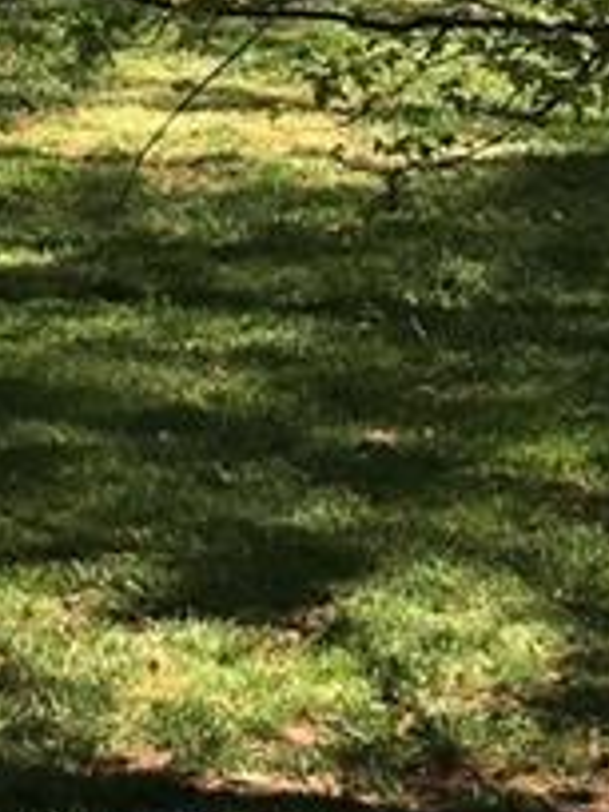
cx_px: -430
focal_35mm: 218
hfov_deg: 6.7
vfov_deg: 8.8
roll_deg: -0.2
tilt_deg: -8.1
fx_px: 5114
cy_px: -466
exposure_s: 1/530
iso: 25
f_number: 2.2
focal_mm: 4.15
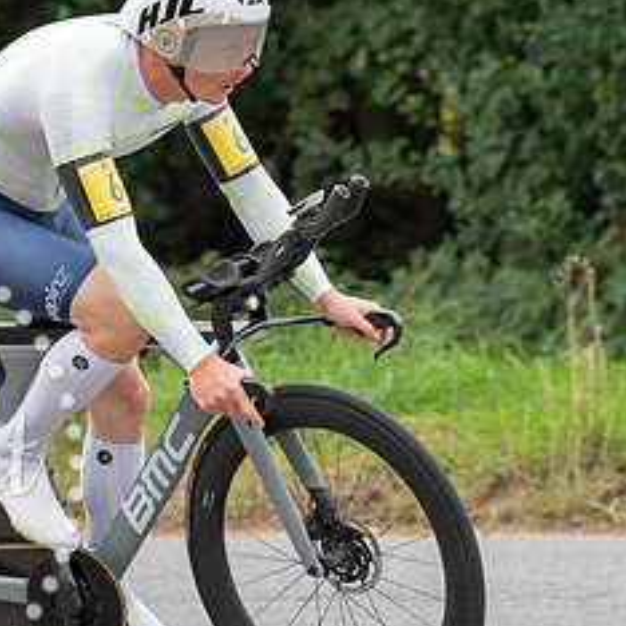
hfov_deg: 3.7
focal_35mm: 471
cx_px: 184
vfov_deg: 3.7
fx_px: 9637
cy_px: 133
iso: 1000
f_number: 4.5
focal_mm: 143
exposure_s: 1/1000
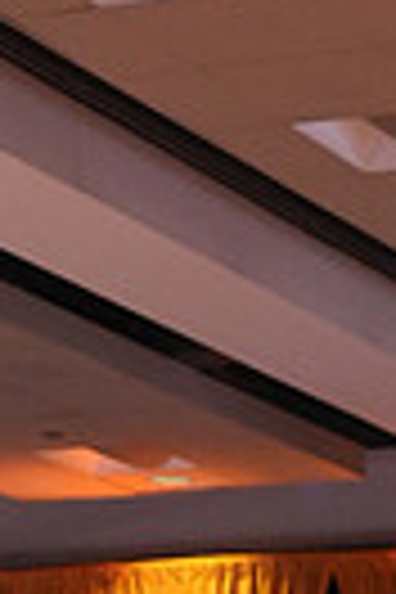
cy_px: 1256
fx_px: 3630
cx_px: 610
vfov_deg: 8.8
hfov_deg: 6.2
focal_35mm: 220
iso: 2500
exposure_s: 1/500
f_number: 4
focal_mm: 50
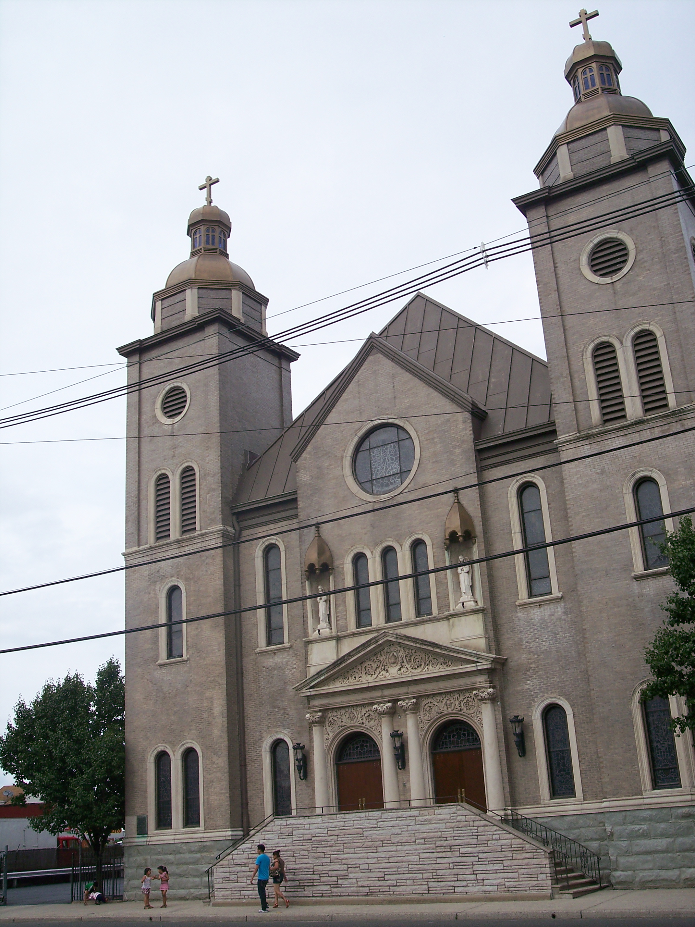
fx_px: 1044
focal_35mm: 39
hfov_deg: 36.8
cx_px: 348
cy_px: 464
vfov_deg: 47.9
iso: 100
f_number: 4
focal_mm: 8
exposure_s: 1/750
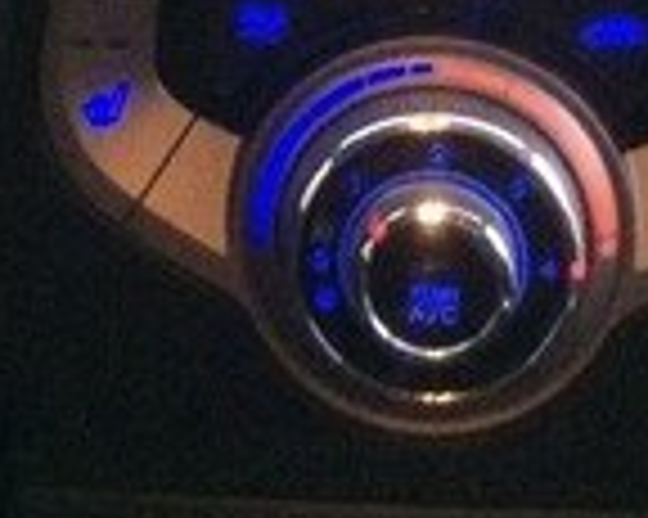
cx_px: 243
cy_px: -493
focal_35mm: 130
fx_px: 2491
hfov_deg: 14.8
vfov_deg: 10.9
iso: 320
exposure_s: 1/17
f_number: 2.2
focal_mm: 4.15
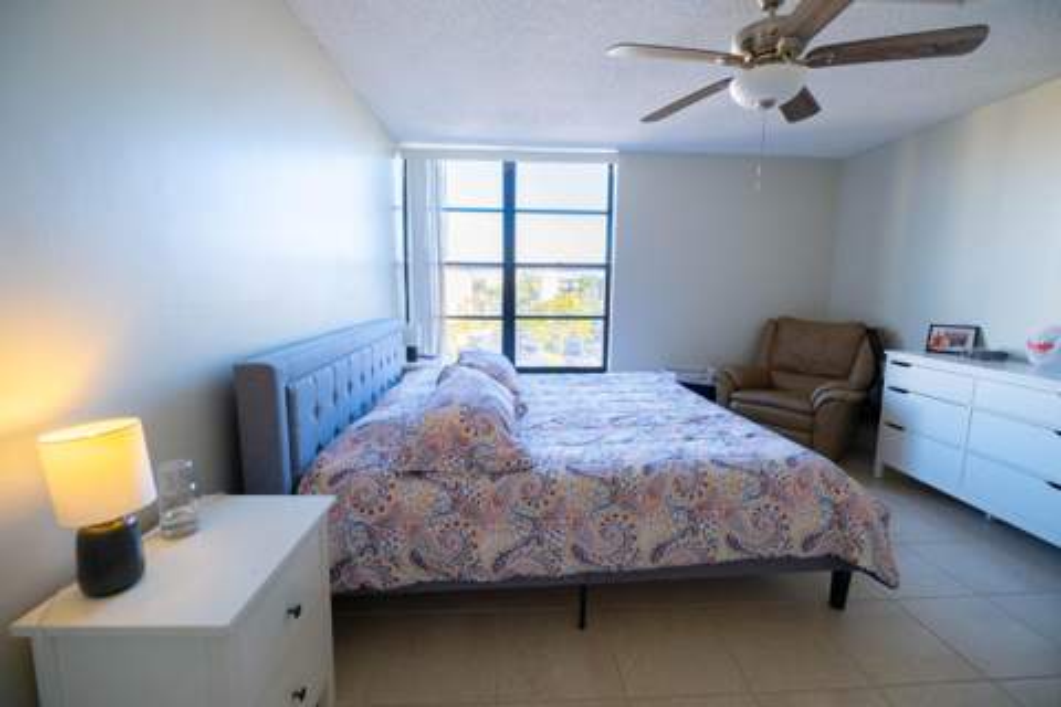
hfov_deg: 96.7
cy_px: 354
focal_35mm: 16
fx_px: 472
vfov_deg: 73.7
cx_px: 530
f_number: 4
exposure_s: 1/125
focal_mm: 10.5
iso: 200
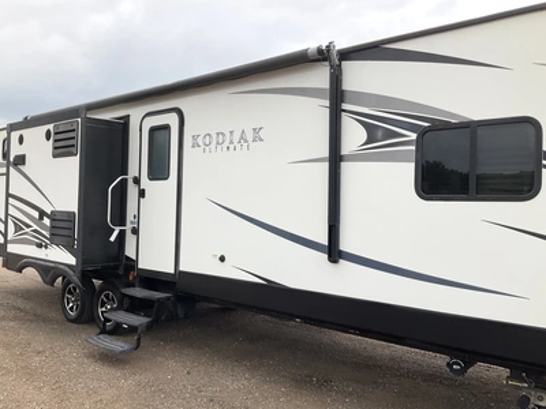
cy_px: 204
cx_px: 273
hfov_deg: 61.7
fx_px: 457
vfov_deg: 48.2
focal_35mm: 29
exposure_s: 1/642
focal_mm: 3
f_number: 1.8
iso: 25
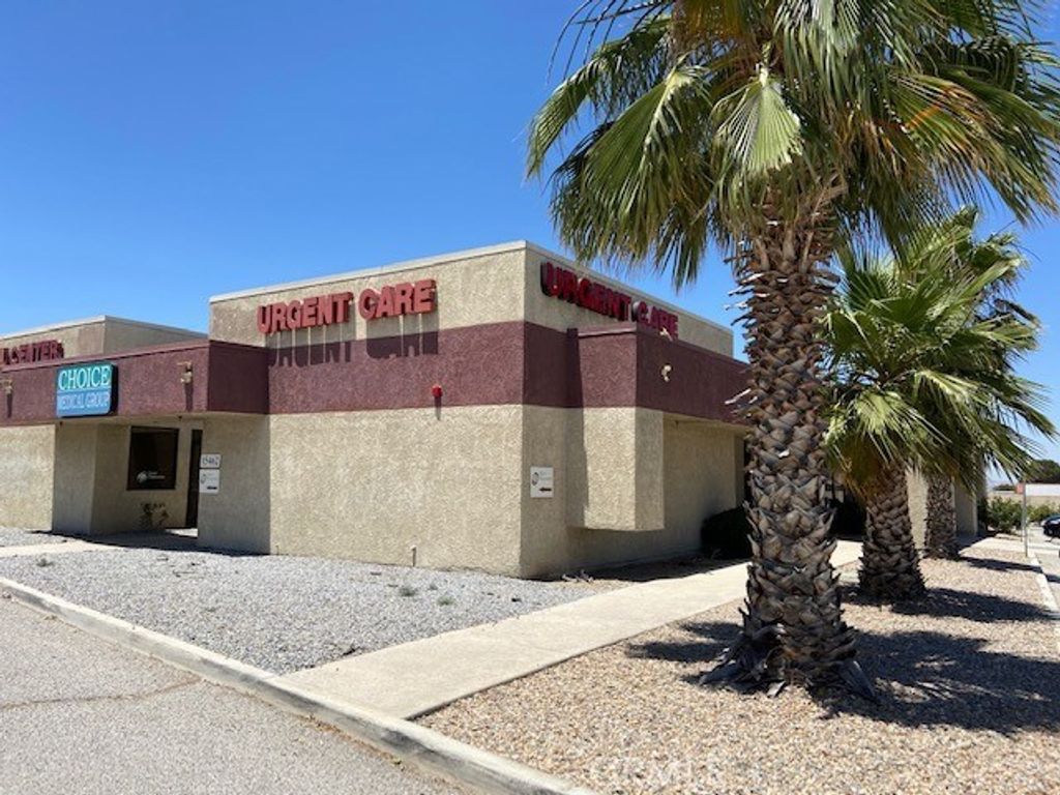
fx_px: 796
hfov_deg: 67.3
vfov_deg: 53.1
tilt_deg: +6.9
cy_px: 398
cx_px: 530
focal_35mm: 26
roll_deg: -0.3
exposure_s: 1/2817
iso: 32
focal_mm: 4.25
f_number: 1.8
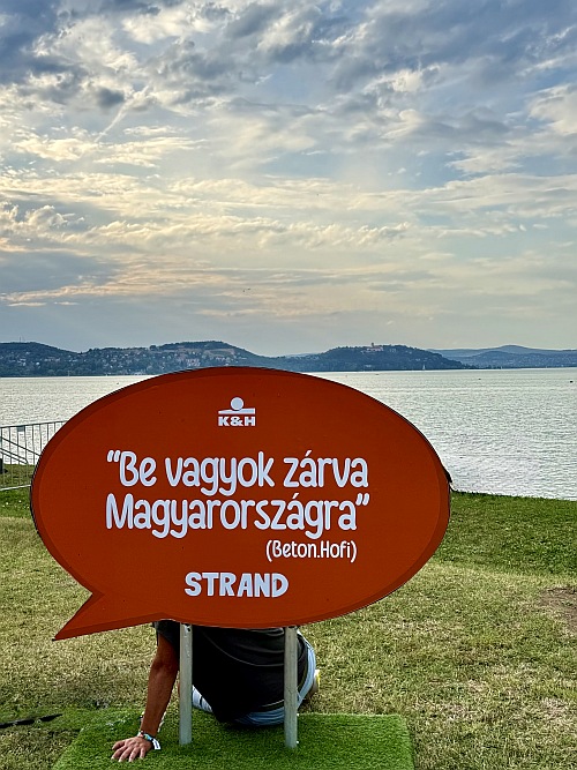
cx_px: 288
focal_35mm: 48
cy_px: 385
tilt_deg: -0.5
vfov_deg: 39.7
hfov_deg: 30.3
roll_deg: +0.6
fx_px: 1067
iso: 100
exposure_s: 1/828
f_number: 1.78
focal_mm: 6.76
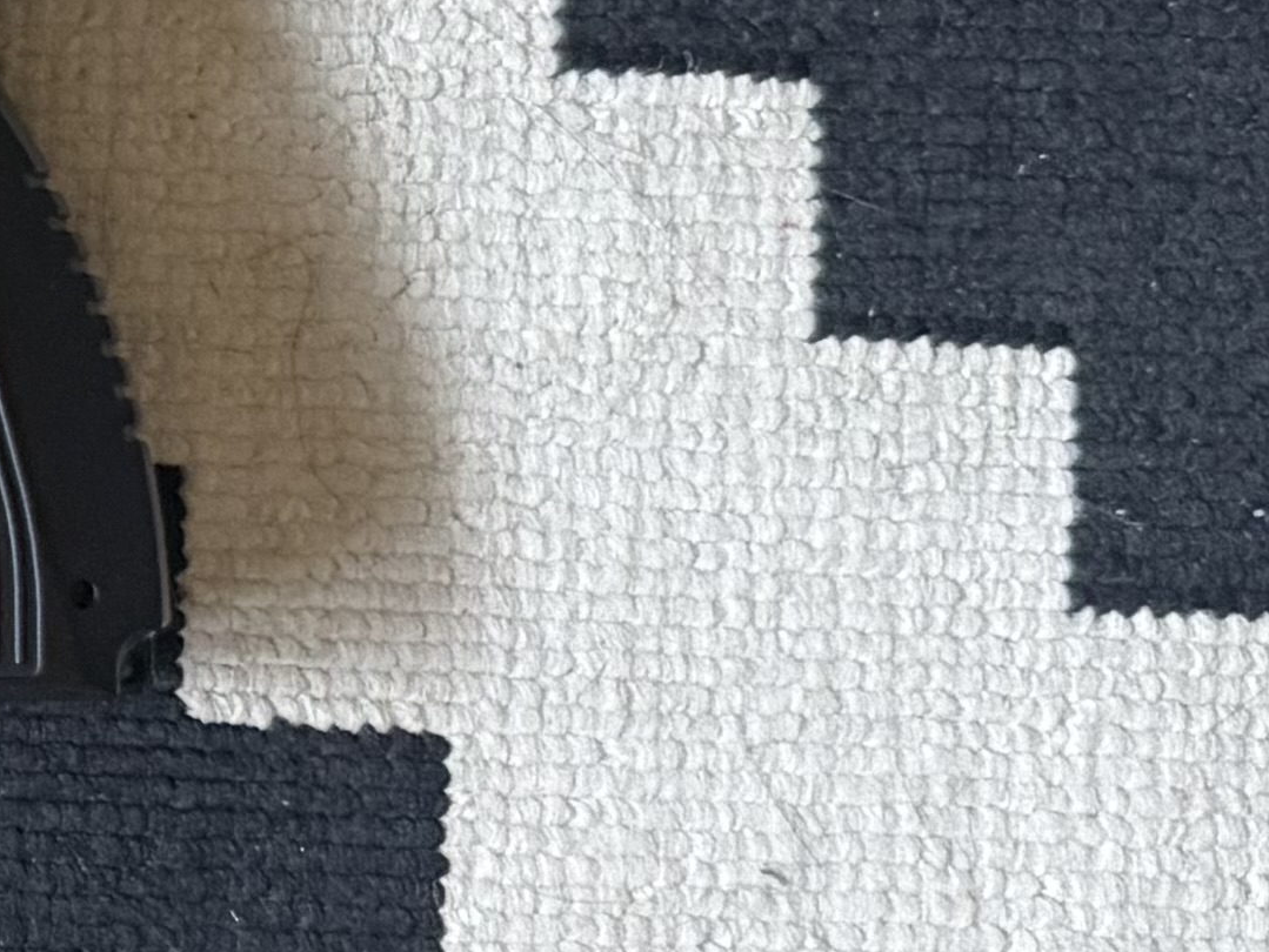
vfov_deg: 11.7
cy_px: 284
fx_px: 4657
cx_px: -1337
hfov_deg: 13.2
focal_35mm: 127
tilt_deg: -89.1
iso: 400
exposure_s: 1/60
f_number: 1.78
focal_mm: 6.76
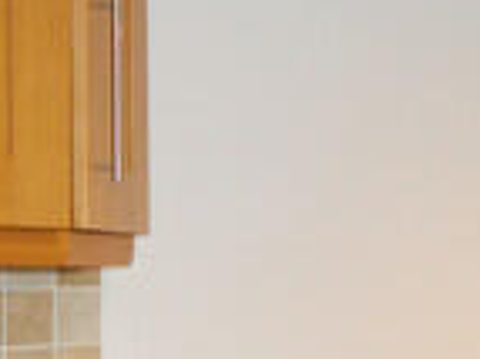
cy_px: 411
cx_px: 987
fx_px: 1427
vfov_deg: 14.0
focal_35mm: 103
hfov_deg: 15.1
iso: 450
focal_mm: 10
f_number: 3.5
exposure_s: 1/60
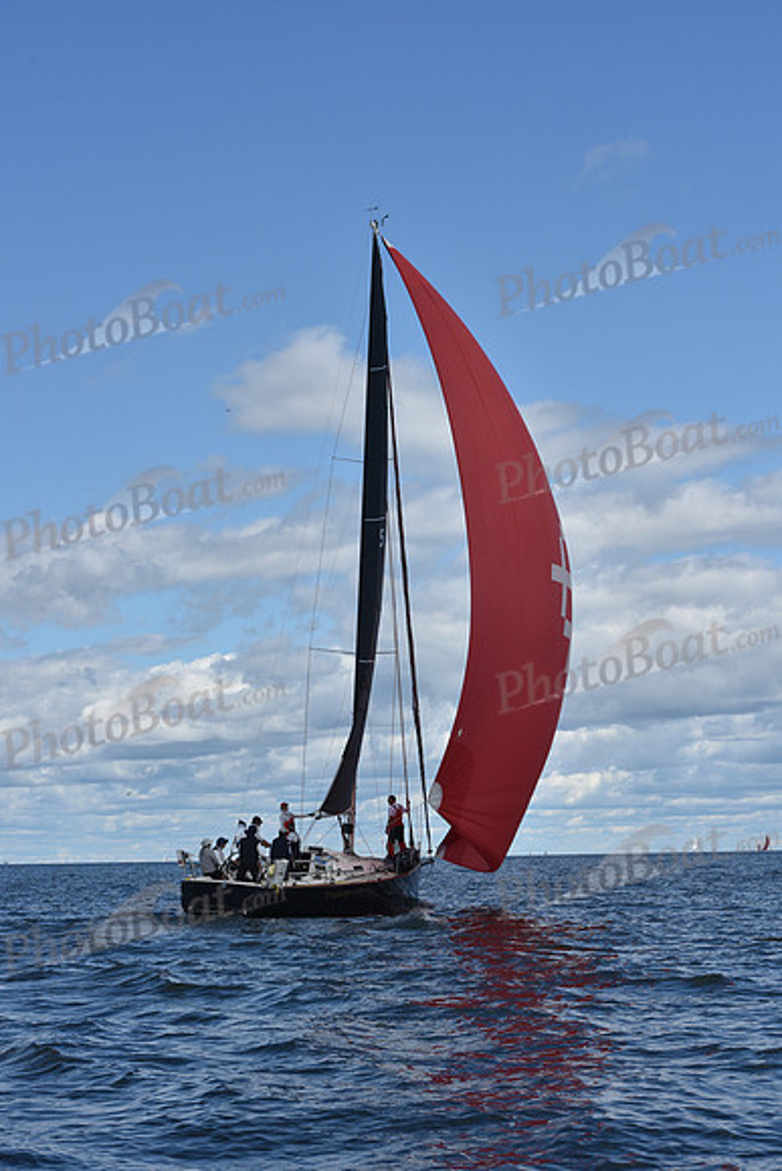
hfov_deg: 19.5
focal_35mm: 70
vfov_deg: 28.8
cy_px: 586
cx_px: 391
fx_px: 2279
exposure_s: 1/800
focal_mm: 70
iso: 250
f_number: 11
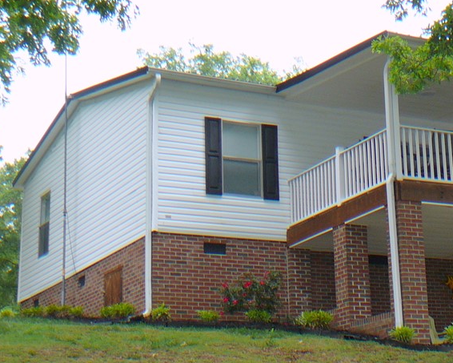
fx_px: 1113
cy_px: 184
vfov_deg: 18.5
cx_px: 402
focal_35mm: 83
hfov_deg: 22.5
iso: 80
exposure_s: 1/160
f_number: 3.3
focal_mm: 7
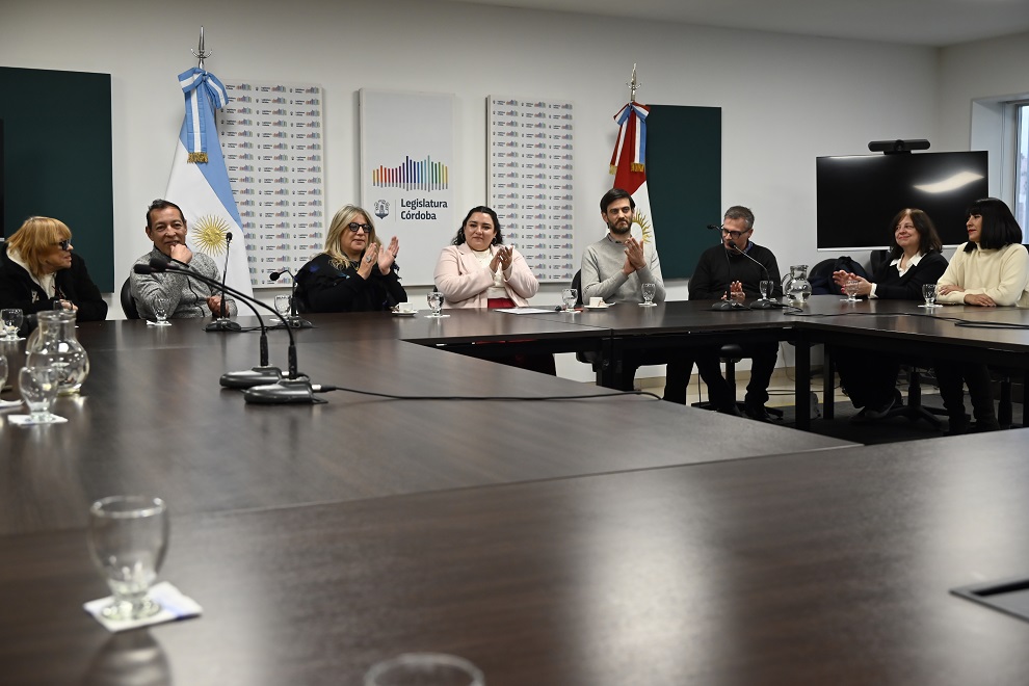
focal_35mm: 41
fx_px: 1172
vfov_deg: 32.6
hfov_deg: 47.4
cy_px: 343
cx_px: 514
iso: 1800
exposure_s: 1/125
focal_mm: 41
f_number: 5
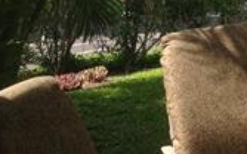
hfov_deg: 17.3
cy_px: 5
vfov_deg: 11.7
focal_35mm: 111
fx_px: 746
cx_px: 349
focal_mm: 4.28
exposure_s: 1/737
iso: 50
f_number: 2.4
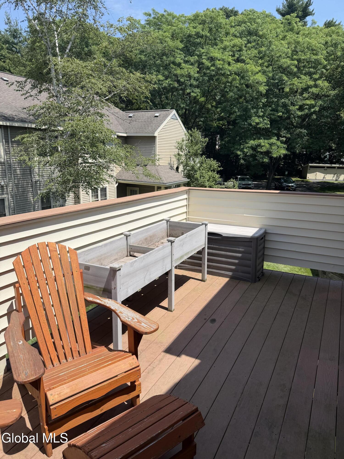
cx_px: 172
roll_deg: -0.8
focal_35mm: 24
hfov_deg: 56.8
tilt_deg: -15.0
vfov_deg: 71.6
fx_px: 318
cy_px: 230
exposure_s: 1/3584
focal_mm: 6.76
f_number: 1.78
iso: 80
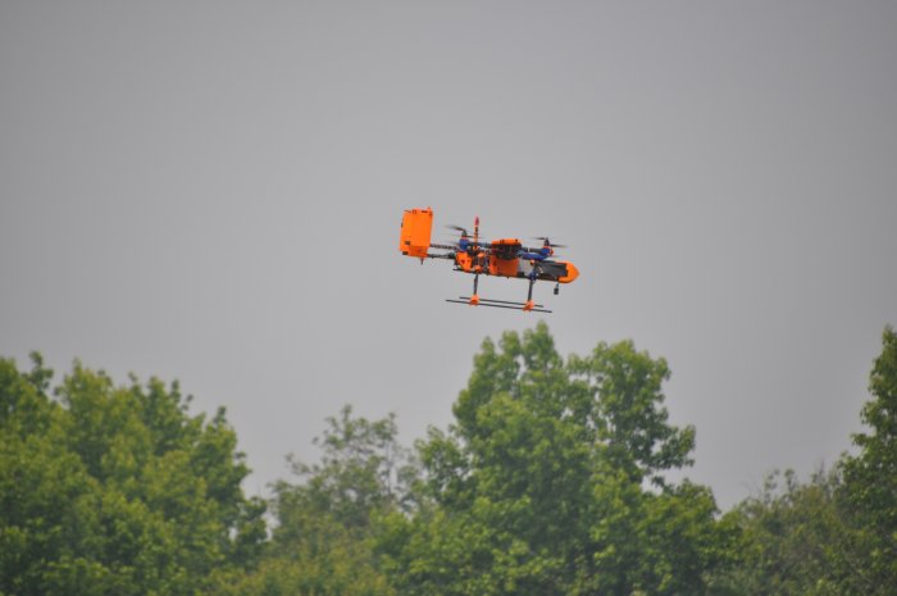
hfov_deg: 4.6
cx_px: 448
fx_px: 11199
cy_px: 298
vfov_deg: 3.0
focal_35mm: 450
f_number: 7.1
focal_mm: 300
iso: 200
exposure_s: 1/800
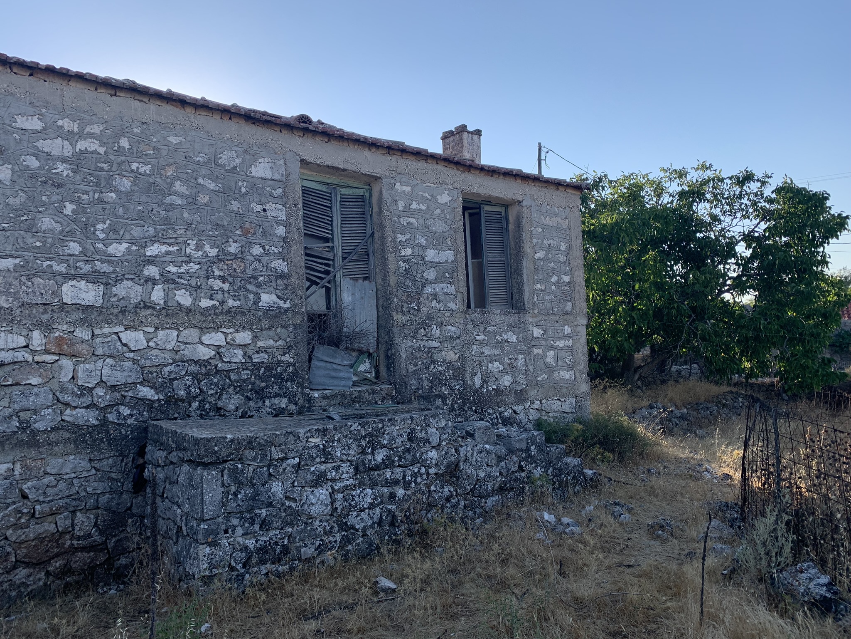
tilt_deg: +3.1
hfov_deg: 67.3
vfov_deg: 53.1
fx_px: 639
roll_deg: +1.2
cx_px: 426
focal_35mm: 26
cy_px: 320
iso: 25
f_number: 1.8
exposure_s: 1/1235
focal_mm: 4.25
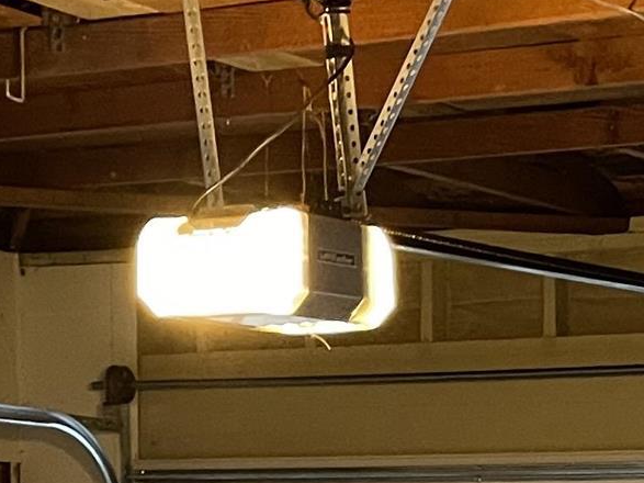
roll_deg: -0.7
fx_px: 2530
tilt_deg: -11.0
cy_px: 1062
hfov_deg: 14.4
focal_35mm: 136
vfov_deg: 9.9
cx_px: 486
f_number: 1.6
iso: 640
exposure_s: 1/30
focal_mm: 5.1
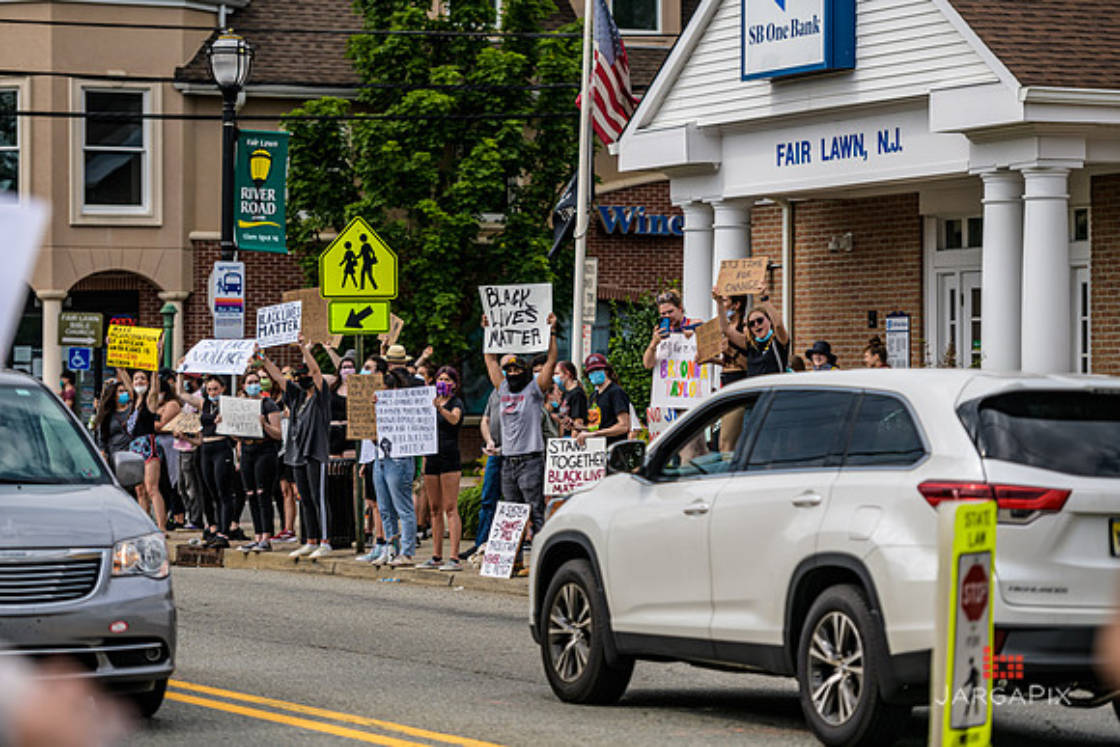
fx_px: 4201
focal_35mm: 135
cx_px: 560
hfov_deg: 15.2
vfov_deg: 10.2
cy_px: 374
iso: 200
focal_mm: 135
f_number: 3.2
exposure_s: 1/3200
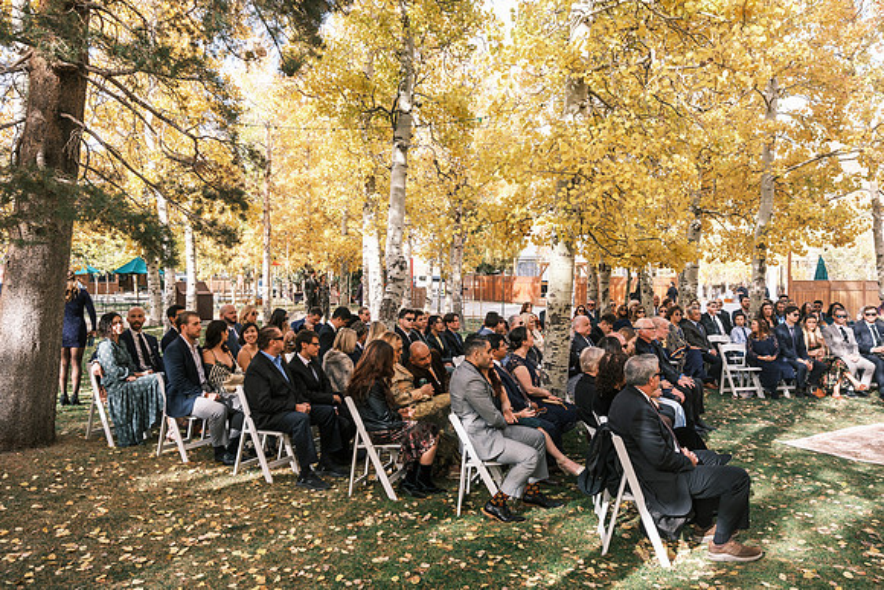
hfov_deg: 67.4
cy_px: 295
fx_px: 663
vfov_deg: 48.0
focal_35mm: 27
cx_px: 442
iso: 160
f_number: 3.6
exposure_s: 1/250
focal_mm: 18
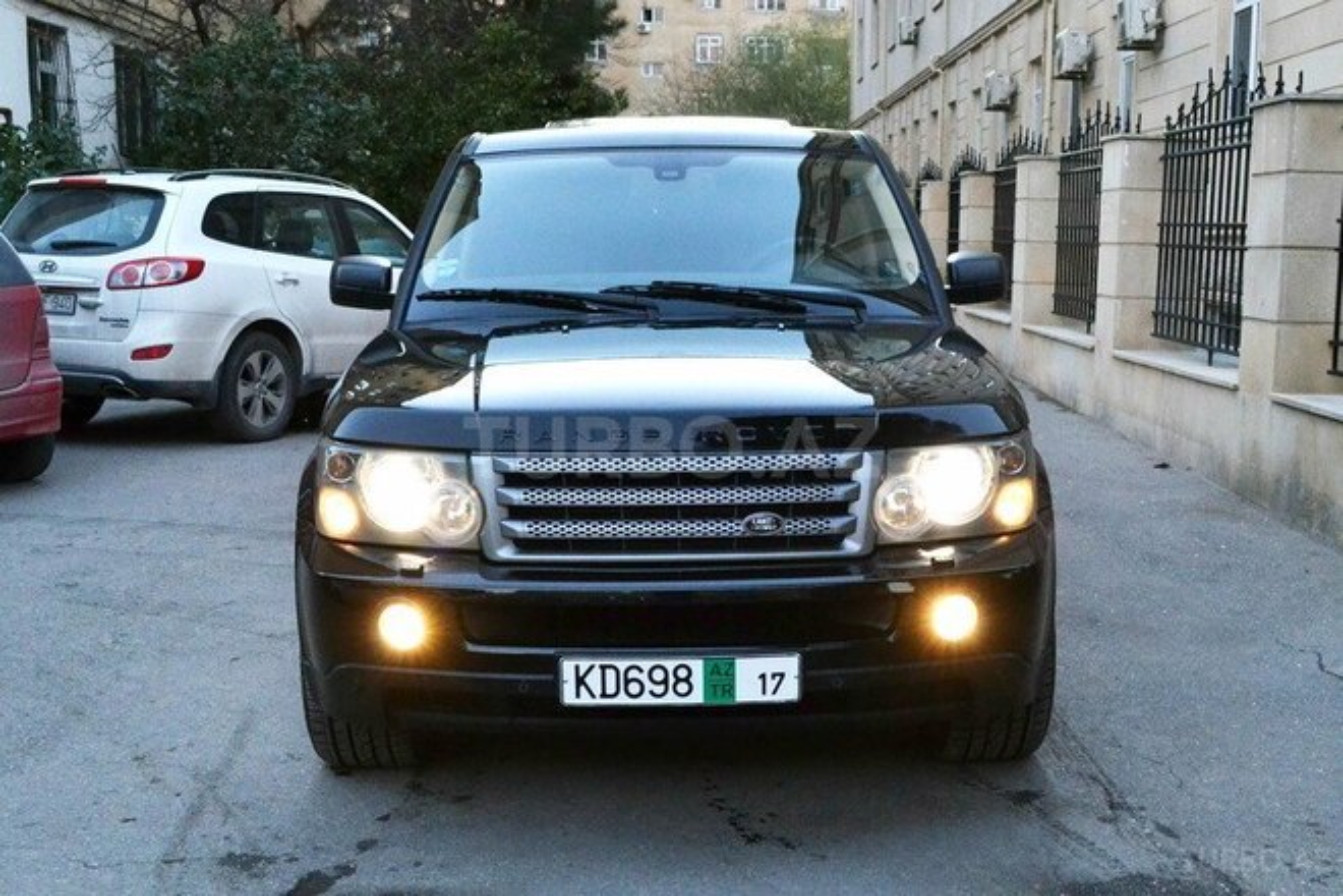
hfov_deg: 61.9
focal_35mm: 30
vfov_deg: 43.6
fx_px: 1119
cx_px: 672
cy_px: 448
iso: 1600
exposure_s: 1/80
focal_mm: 20
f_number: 5.6
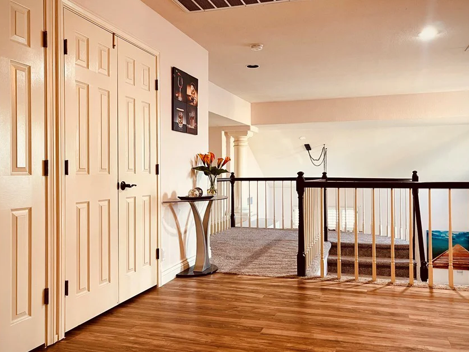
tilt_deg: -0.5
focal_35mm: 32
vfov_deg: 44.2
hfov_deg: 56.8
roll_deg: +0.5
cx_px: 229
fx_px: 434
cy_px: 171
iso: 320
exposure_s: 1/60
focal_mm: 5.1
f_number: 1.6
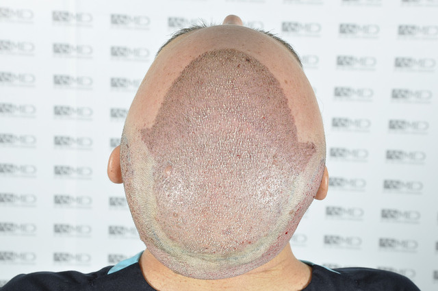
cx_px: 219
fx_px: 1057
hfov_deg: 23.4
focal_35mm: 87
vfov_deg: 15.7
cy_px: 146
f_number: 13
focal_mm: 58
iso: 200
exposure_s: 1/160
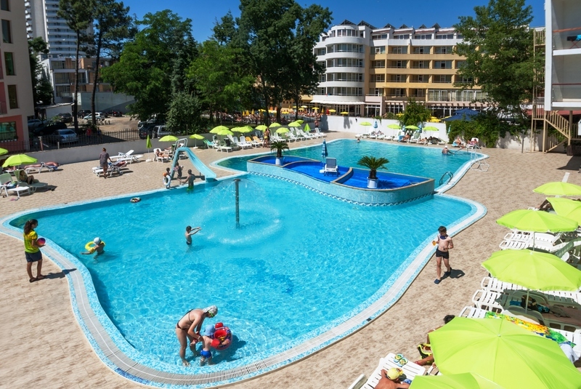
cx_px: 290
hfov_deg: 93.2
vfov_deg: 70.6
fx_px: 275
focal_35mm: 17
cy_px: 194
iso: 200
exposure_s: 1/500
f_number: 11
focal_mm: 17
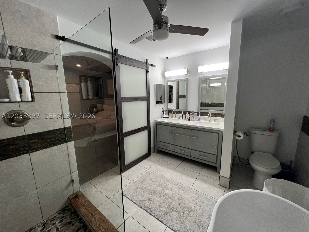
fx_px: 116
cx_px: 154
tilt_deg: -10.5
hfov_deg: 106.2
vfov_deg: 89.9
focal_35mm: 13
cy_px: 116
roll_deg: +0.9
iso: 160
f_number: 1.8
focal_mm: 1.57
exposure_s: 1/120
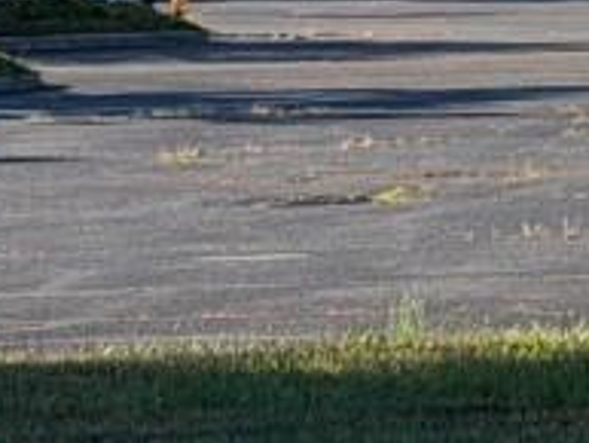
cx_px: 1422
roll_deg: +2.2
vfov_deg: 4.1
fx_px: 6095
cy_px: -422
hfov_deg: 5.3
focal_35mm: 358
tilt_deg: +2.5
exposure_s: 1/4098
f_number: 1.78
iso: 64
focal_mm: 6.76
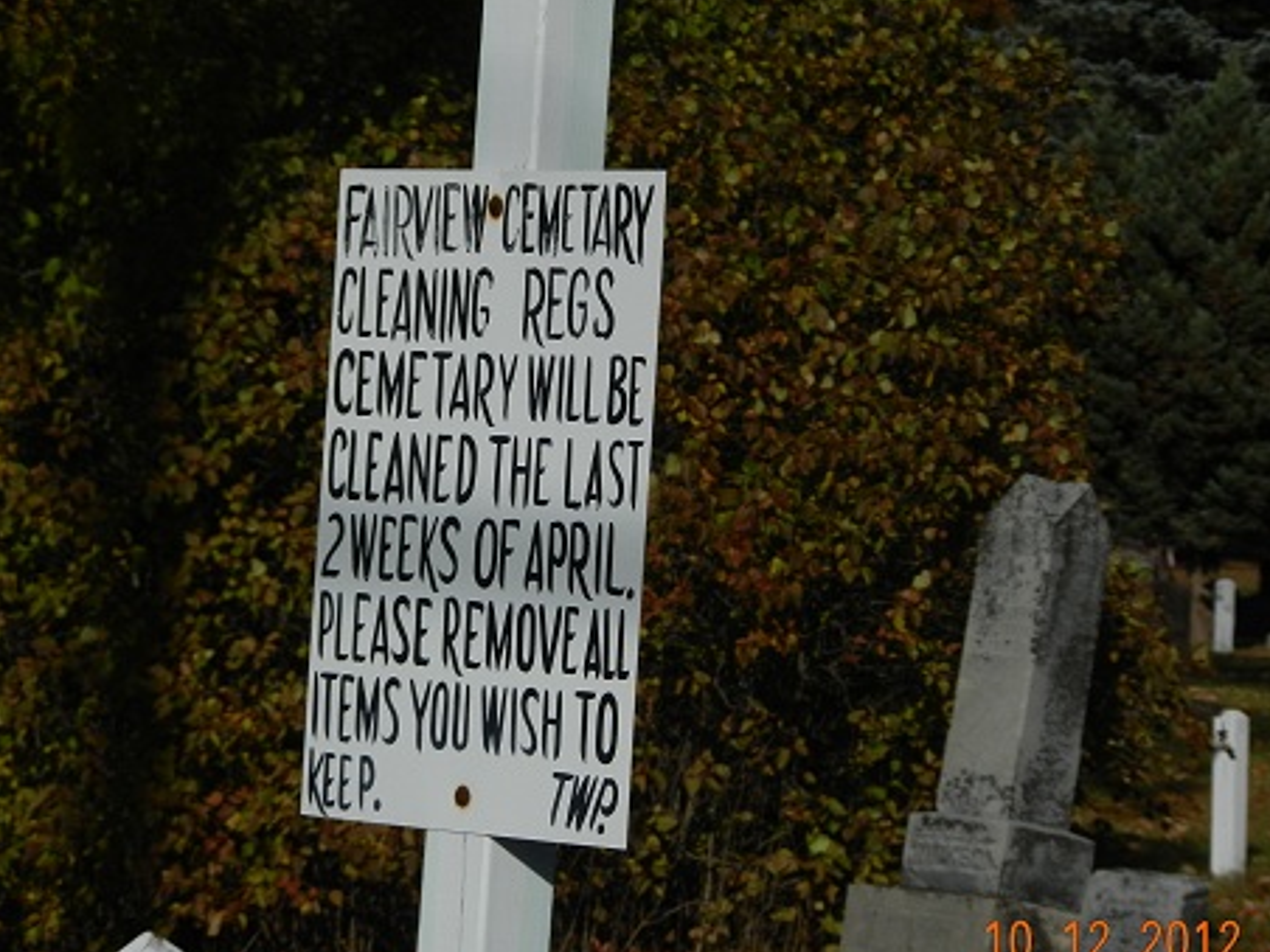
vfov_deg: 7.8
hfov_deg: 10.4
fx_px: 7007
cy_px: 441
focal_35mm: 191
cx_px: 500
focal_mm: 25.9
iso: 160
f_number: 10.4
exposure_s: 1/800
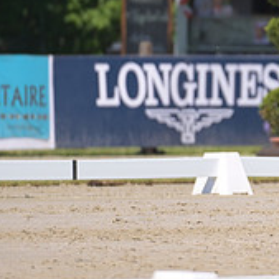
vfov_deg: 1.5
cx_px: 461
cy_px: 7
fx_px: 10651
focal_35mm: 1168
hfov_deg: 1.5
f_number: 5
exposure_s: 1/1250
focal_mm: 400
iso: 250
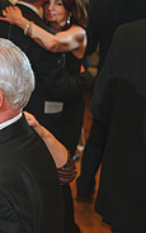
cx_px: -174
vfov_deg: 17.0
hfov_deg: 9.8
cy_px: 162
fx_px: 777
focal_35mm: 122
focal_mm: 38
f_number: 2.8
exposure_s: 1/80
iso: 1250
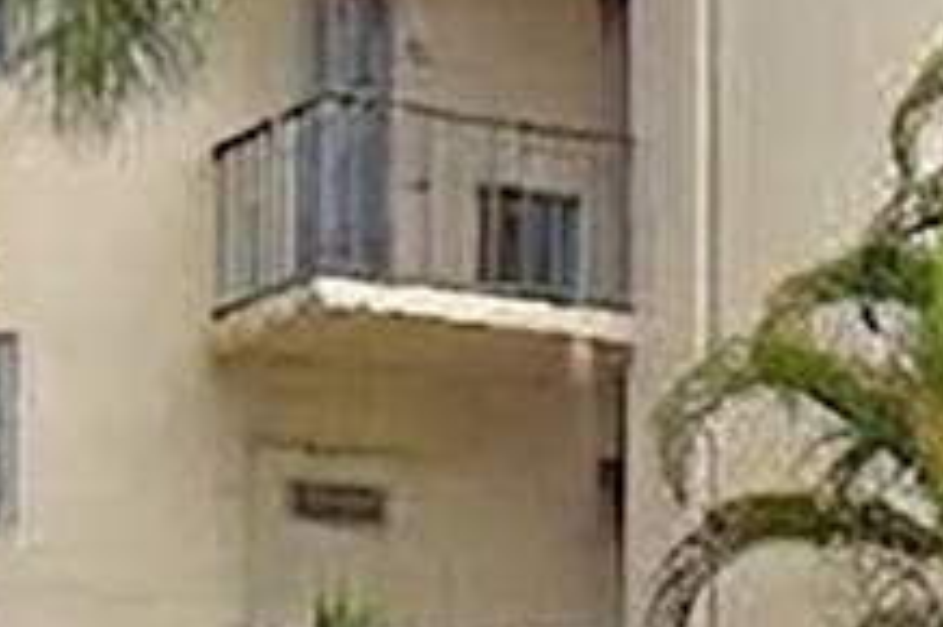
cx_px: 1739
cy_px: 873
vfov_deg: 8.7
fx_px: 4031
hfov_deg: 12.2
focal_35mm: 154
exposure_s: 1/200
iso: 220
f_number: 5.6
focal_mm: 14
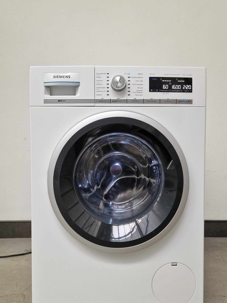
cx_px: 118
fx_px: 245
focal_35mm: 28
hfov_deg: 49.7
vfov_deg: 63.3
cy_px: 165
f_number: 1.8
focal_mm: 6.4
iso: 160
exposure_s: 1/100
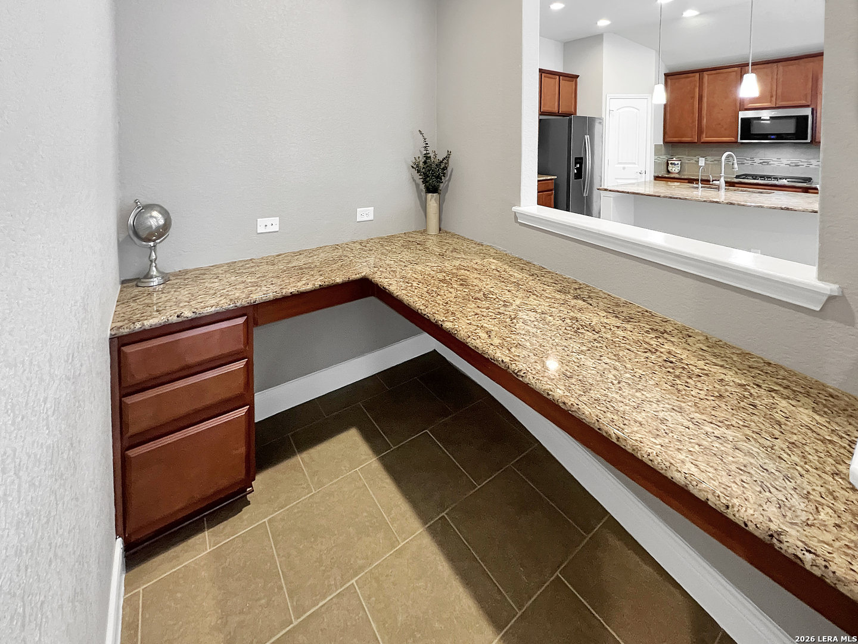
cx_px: 429
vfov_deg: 89.9
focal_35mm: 13
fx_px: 322
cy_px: 322
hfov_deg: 106.2
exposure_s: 1/60
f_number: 1.8
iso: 500
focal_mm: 1.57
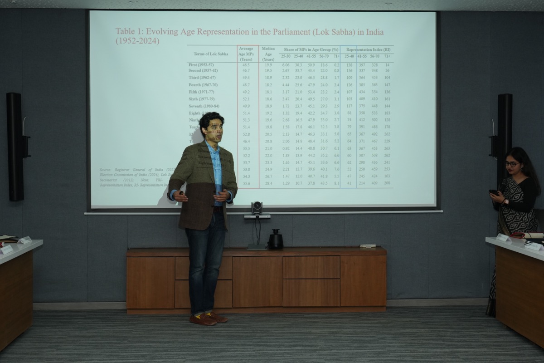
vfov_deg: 22.3
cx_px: 272
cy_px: 182
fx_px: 922
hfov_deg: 32.9
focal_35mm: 61
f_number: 5.6
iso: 1600
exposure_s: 1/160
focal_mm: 61
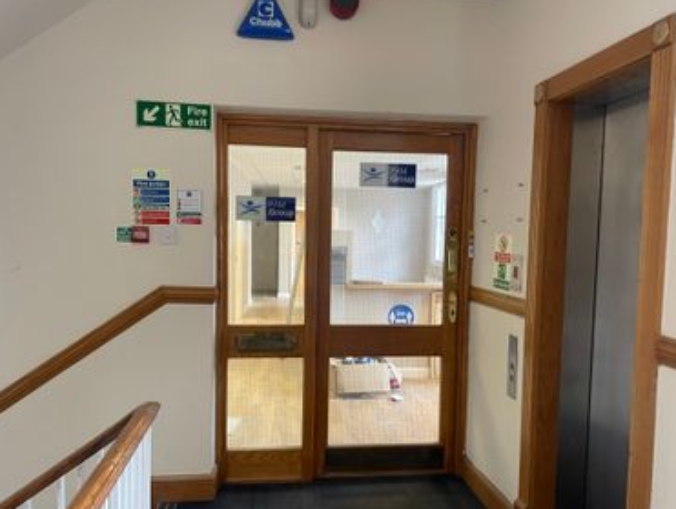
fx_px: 547
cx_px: 330
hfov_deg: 63.4
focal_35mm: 28
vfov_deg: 49.8
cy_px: 266
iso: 160
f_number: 1.6
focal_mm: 4.2
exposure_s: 1/50
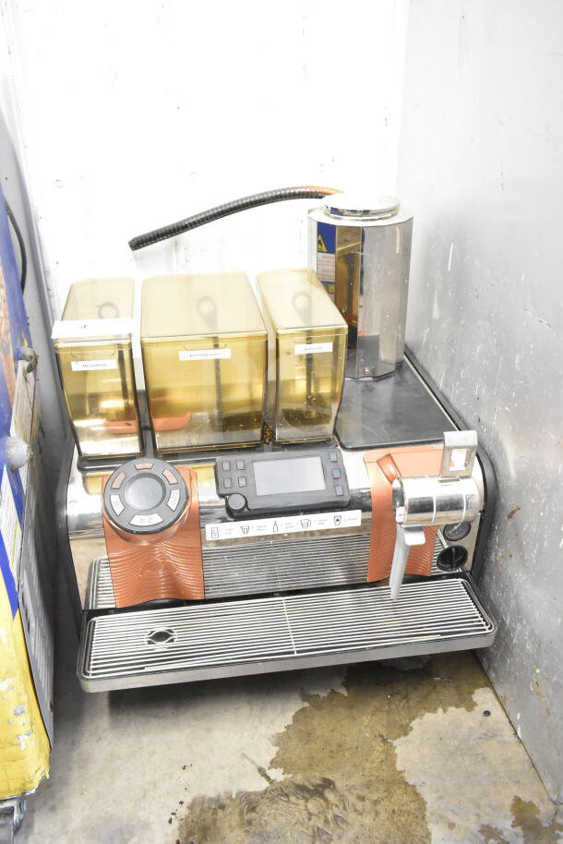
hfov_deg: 43.6
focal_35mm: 30
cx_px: 282
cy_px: 422
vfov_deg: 61.9
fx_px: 703
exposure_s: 1/30
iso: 3200
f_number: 3.8
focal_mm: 20
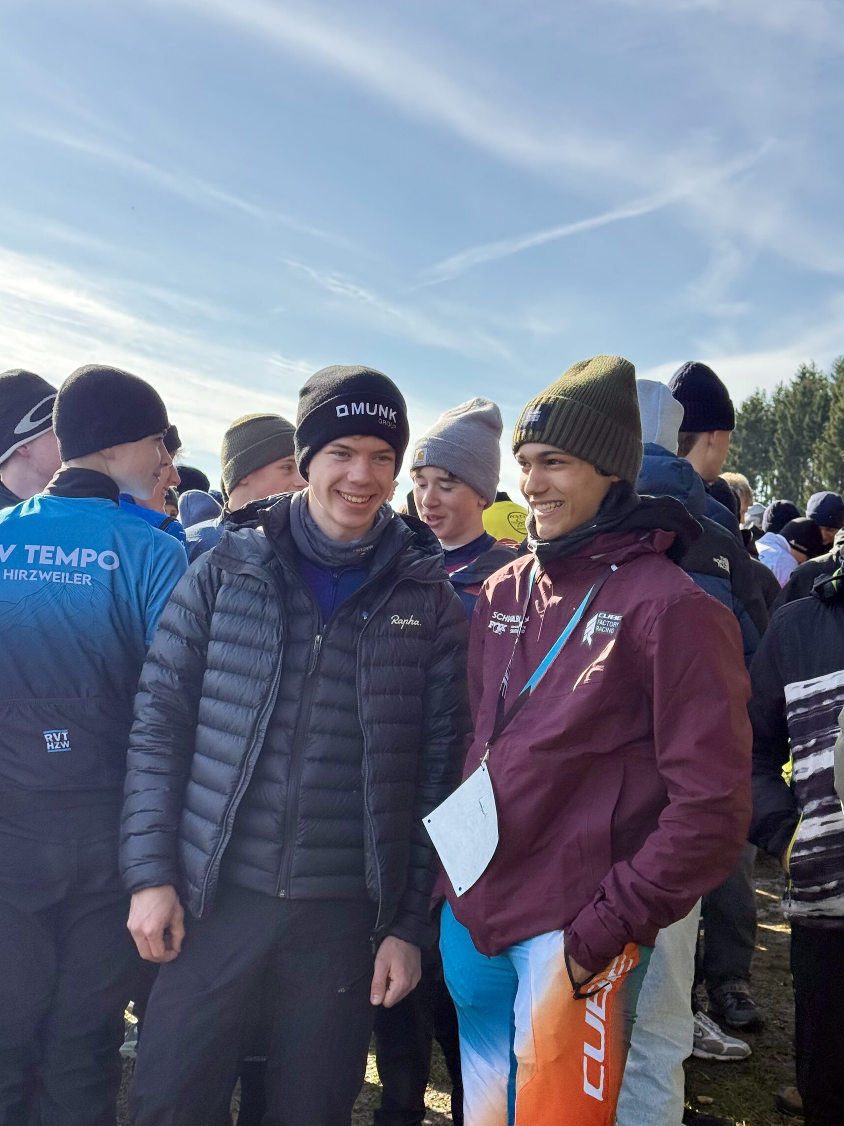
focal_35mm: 54
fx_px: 1755
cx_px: 457
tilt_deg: +1.9
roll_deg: -4.8
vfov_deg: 35.5
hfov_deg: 27.0
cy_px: 620
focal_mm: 6.76
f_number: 1.78
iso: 64
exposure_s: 1/2033
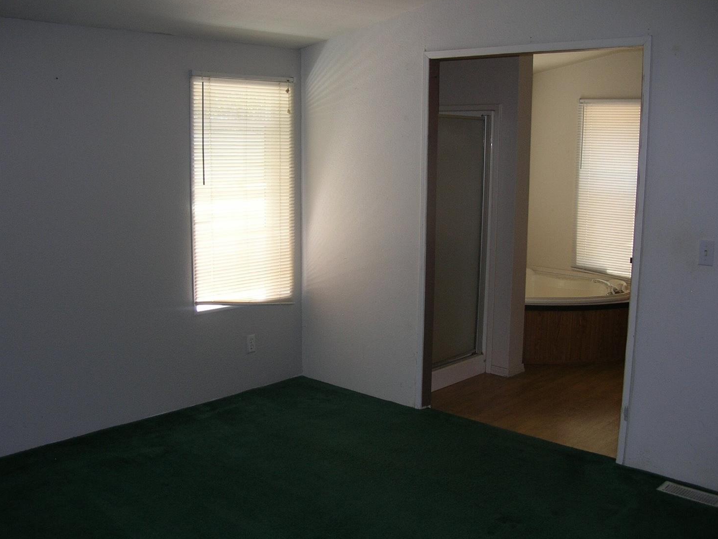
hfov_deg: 50.1
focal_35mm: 37
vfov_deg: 38.7
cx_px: 360
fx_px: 768
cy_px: 273
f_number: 2.7
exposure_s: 1/30
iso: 50
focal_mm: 6
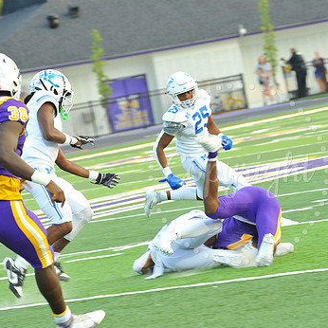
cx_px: 239
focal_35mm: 285
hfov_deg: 6.1
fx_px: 3055
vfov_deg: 6.1
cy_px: 173
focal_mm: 200
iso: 2000
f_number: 8
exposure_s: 1/250
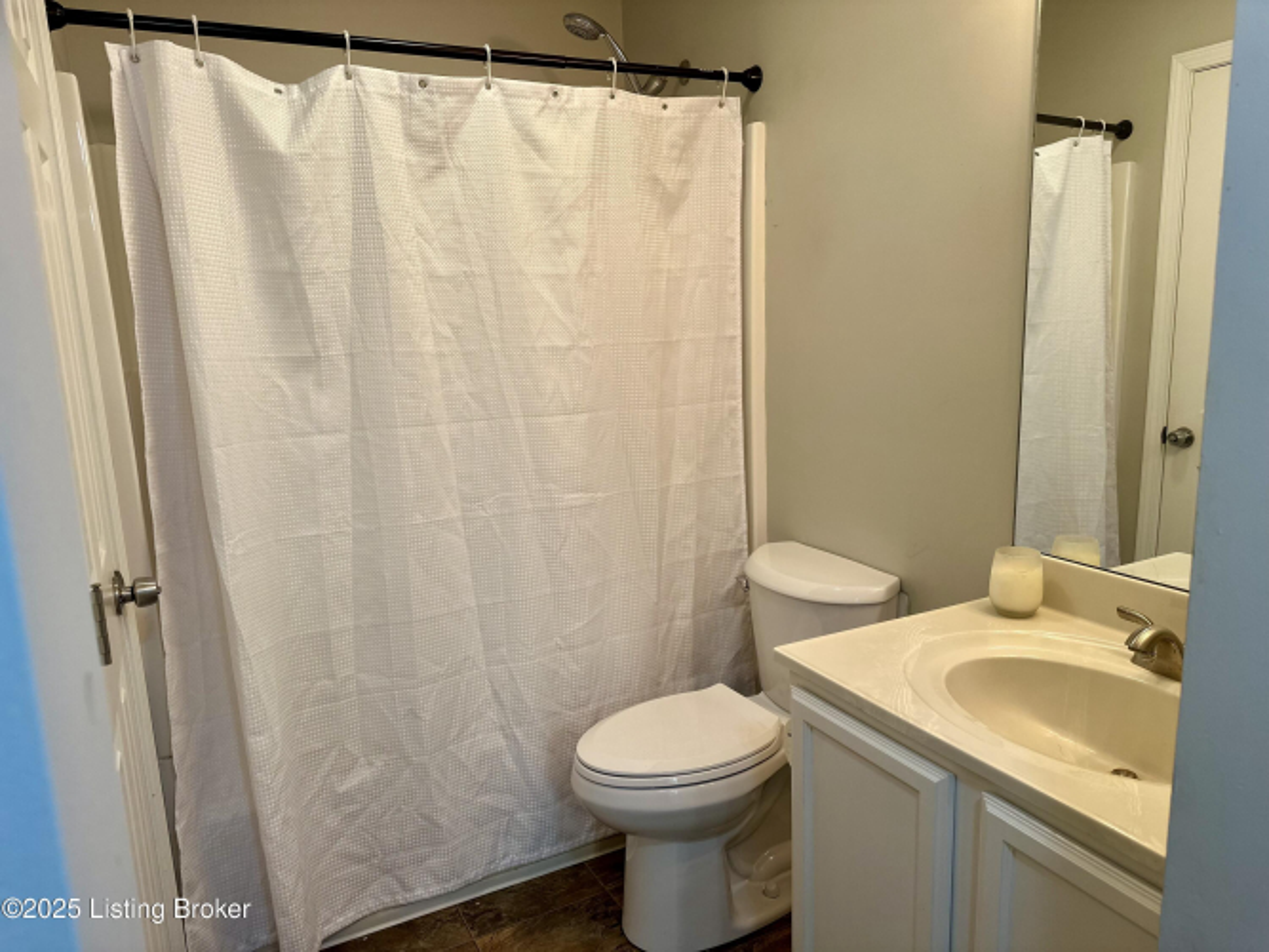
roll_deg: +2.0
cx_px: 634
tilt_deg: -11.1
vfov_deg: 56.8
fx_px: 880
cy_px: 476
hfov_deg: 71.6
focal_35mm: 24
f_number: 1.78
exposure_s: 1/60
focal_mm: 6.86
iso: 125
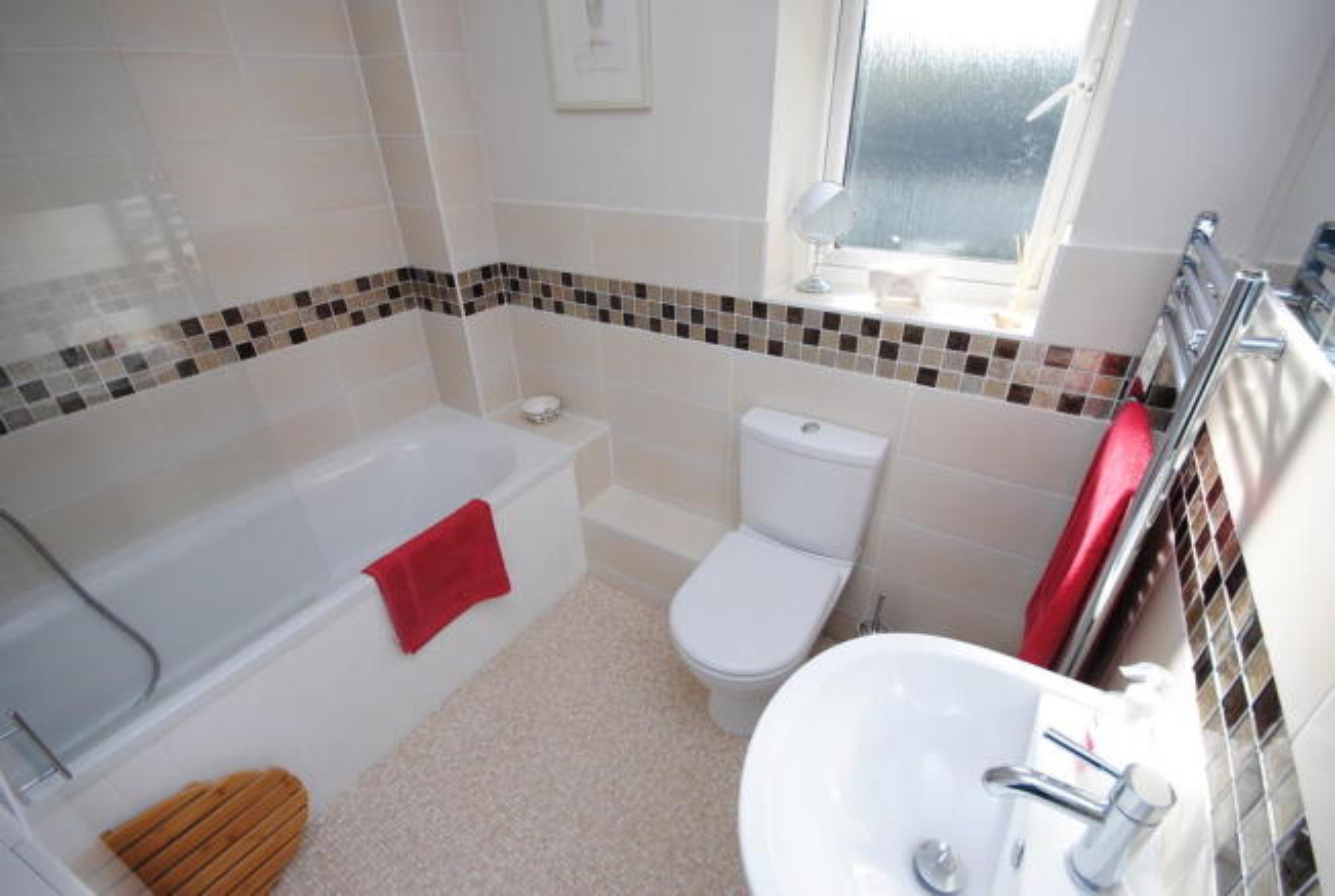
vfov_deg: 77.6
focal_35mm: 15
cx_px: 668
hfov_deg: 100.3
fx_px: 557
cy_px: 448
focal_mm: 10
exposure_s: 1/125
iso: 180
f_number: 5.6
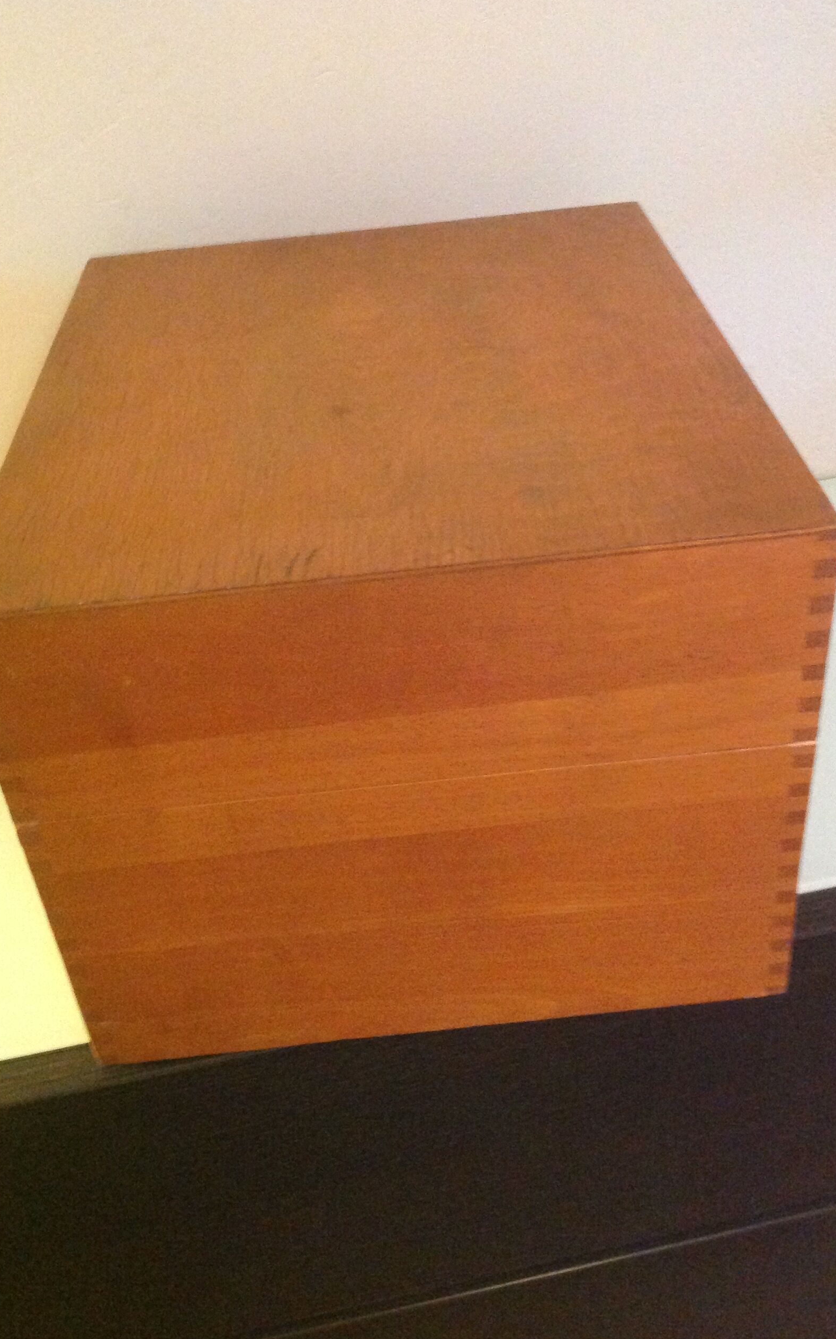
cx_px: 412
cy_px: 672
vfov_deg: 51.5
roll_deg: +8.5
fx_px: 1385
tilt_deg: -34.1
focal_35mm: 38
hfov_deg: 33.6
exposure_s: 1/17
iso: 640
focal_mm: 4.28
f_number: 2.4
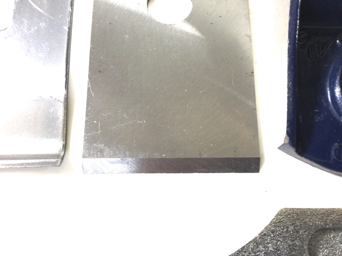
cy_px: 128
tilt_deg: -75.1
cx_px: 171
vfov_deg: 45.4
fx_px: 306
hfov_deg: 58.4
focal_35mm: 31
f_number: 2.4
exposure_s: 1/33
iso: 25
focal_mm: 3.3
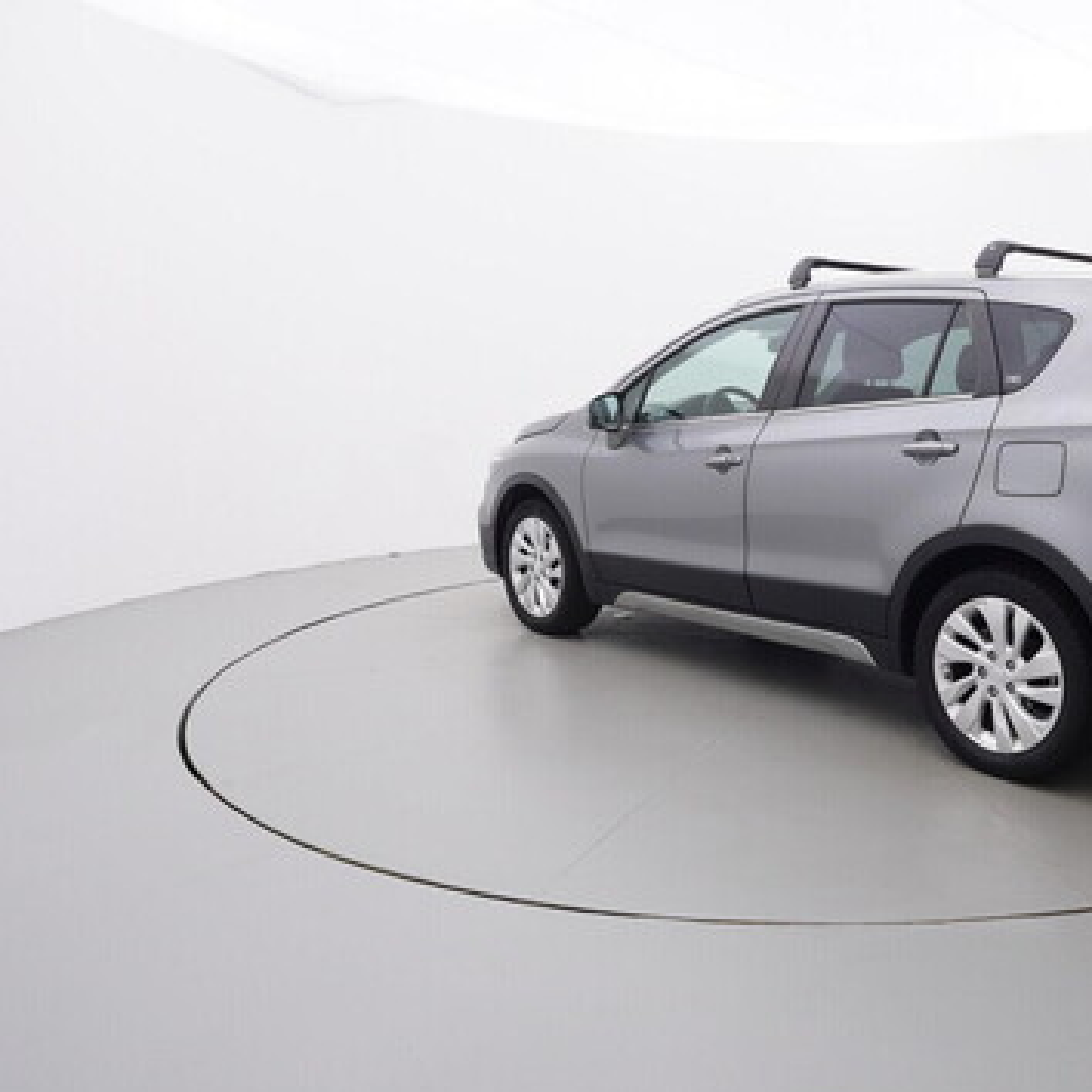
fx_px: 1059
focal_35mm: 30
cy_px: 541
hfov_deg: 52.1
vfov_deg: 54.6
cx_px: 822
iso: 200
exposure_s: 1/80
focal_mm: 15
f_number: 5
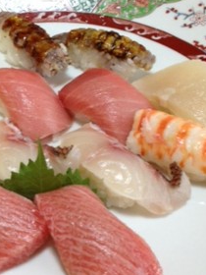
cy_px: 127
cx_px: 71
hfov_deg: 19.6
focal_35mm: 75
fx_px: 595
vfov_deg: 26.0
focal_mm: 4.28
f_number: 2.4
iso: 80
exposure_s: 1/20
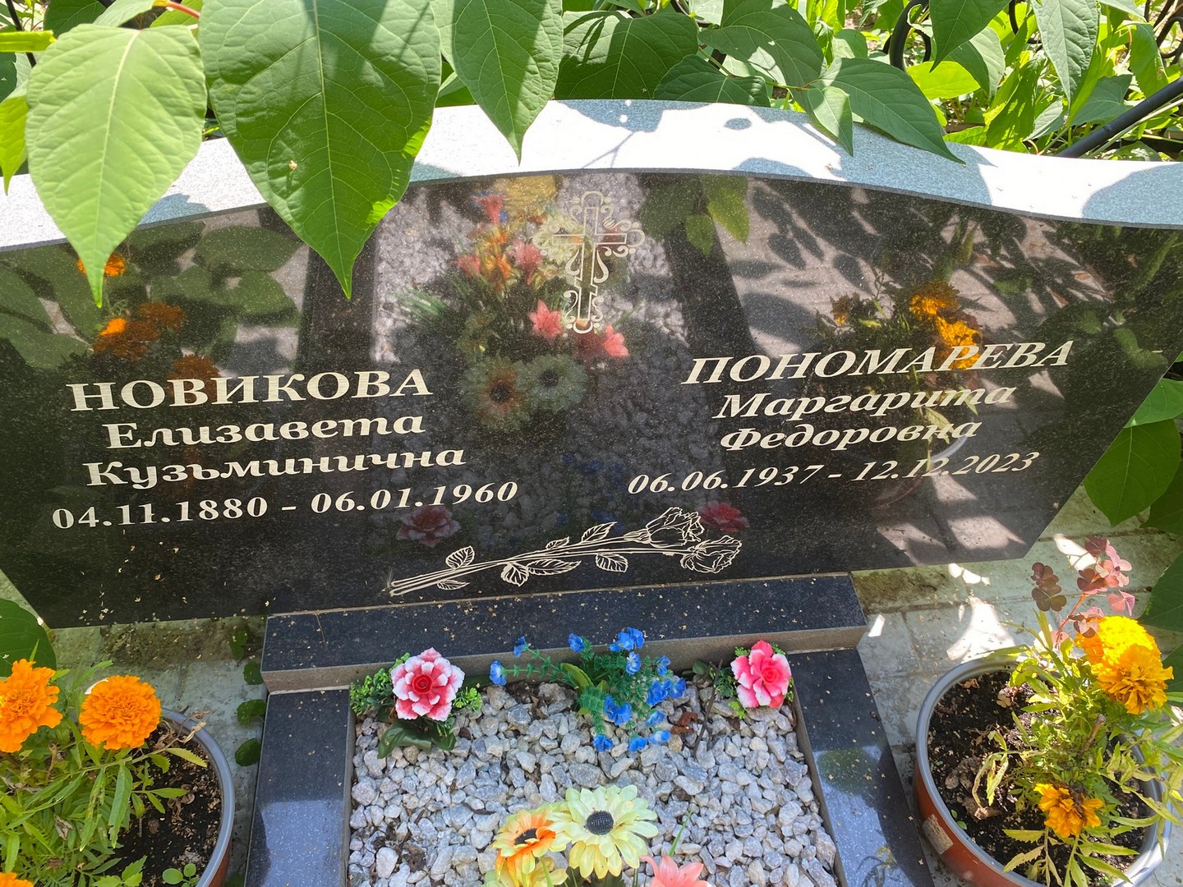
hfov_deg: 67.3
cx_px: 592
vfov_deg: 53.1
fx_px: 889
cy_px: 444
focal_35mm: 26
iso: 32
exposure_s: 1/208
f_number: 1.8
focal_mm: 4.25
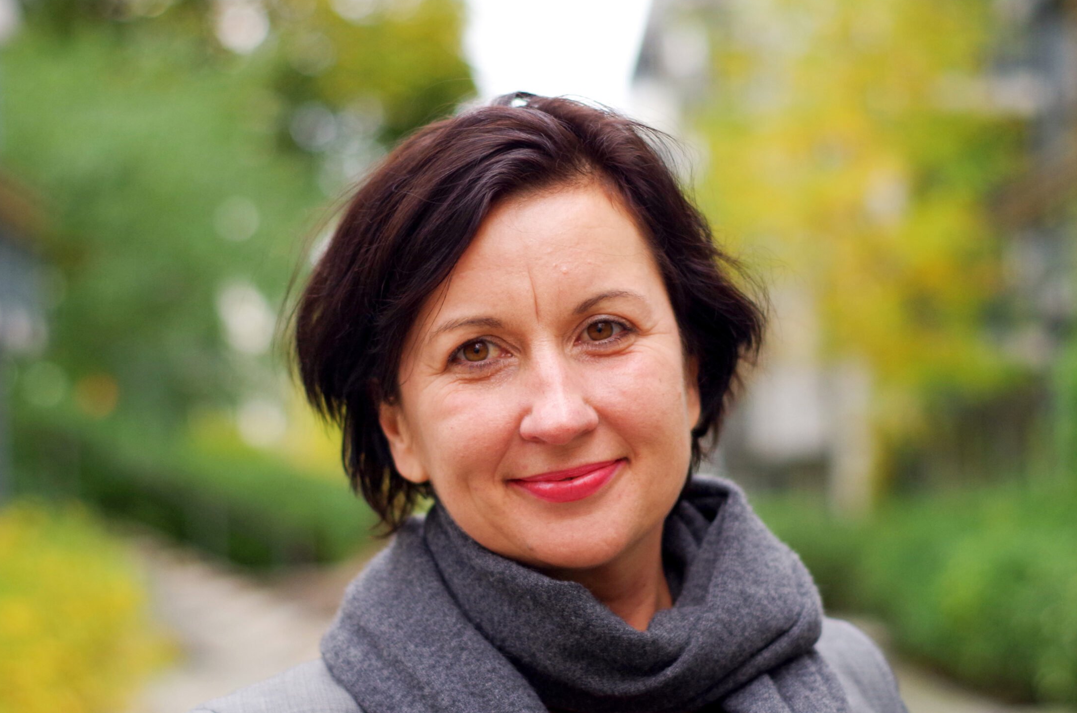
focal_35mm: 88
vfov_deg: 15.5
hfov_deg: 23.2
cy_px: 412
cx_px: 571
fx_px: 2627
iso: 400
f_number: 2.2
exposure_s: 1/640
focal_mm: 50
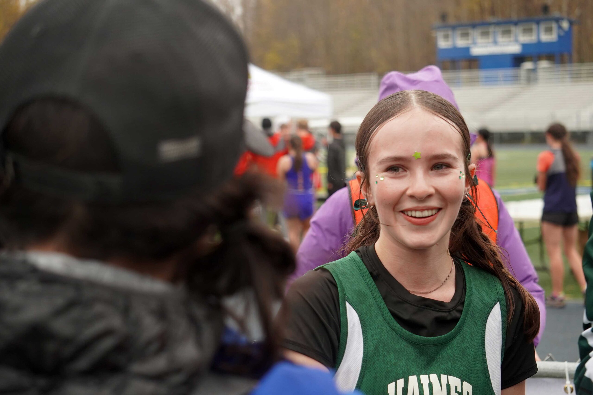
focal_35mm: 82
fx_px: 1351
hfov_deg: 24.8
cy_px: 198
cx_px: 296
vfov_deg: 16.7
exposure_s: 1/160
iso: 640
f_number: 4.5
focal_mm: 55
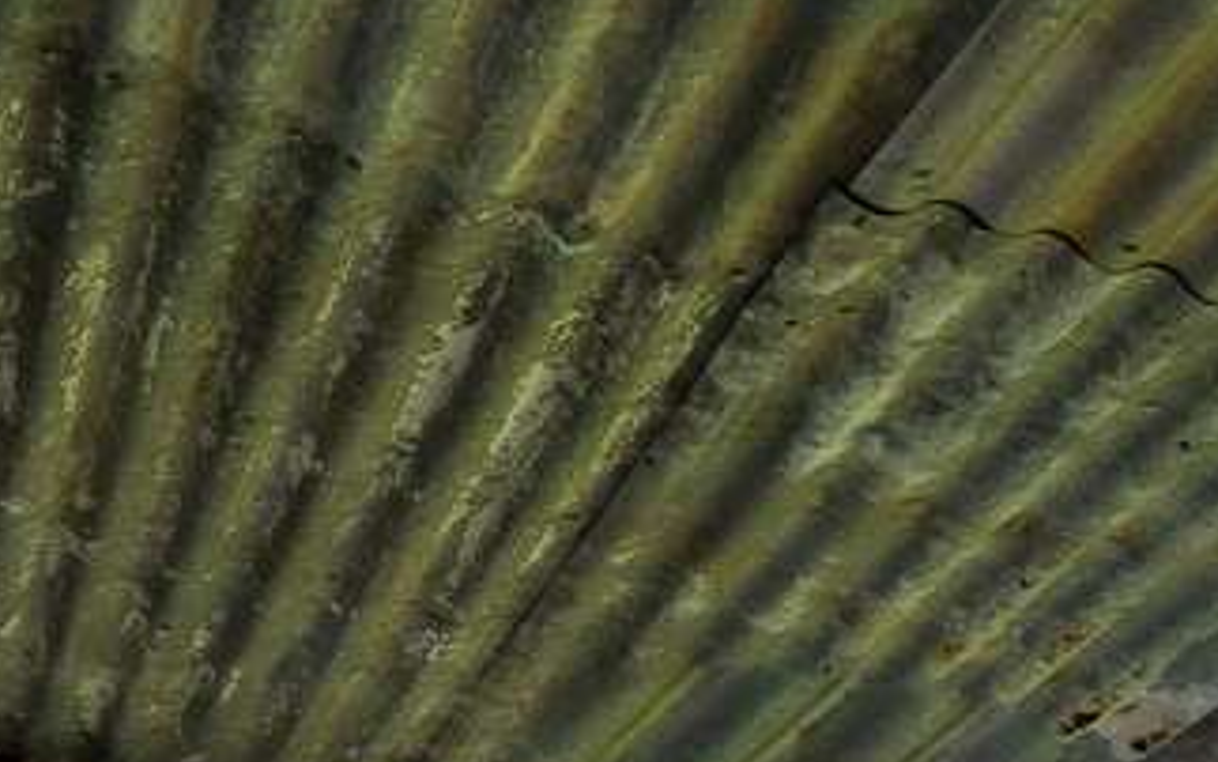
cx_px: 1901
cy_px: 1950
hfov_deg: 18.6
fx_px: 3220
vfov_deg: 10.9
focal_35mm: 97
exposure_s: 1/800
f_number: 5.6
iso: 320
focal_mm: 16
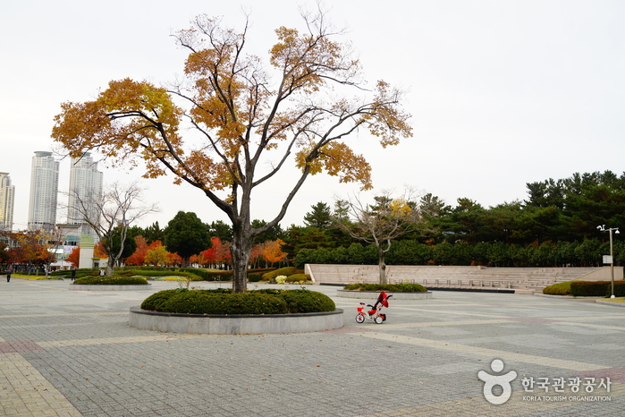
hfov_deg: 54.4
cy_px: 208
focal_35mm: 35
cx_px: 312
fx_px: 608
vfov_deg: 37.9
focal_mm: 35
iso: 640
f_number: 4
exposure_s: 1/80
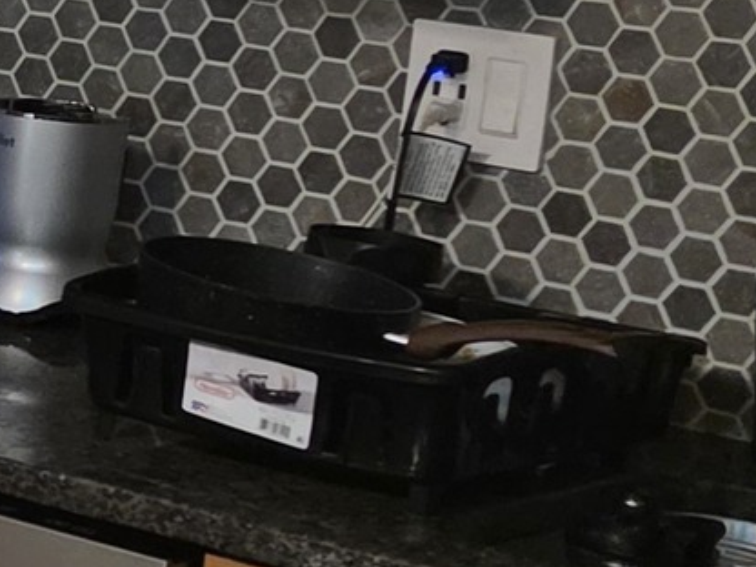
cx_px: -1467
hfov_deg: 9.4
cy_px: 105
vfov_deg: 8.7
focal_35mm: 170
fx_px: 3713
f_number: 1.7
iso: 800
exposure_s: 1/120
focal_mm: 6.3
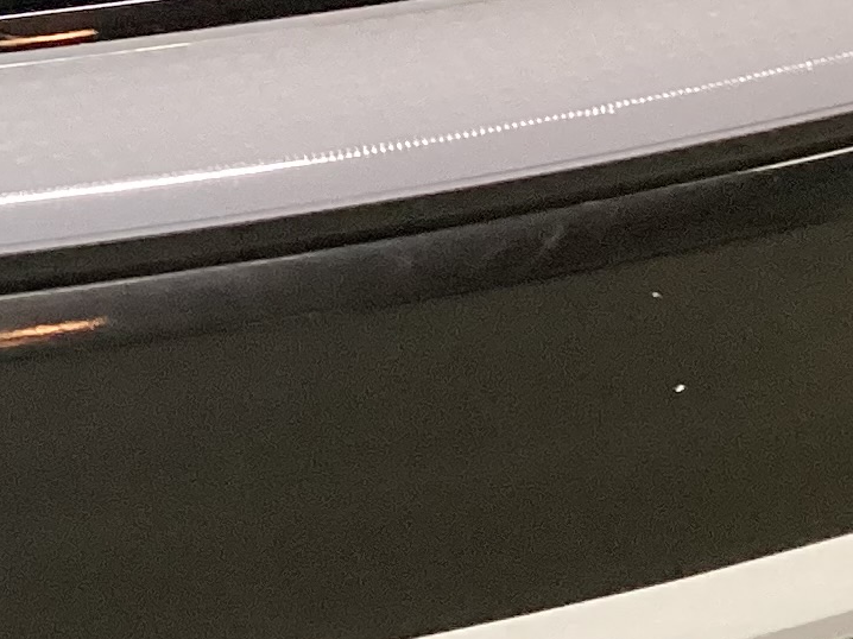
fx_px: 3473
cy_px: -19
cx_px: -820
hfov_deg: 12.4
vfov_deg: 10.4
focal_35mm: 141
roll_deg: +0.5
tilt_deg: -32.8
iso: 250
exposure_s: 1/50
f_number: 2.4
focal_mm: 3.3
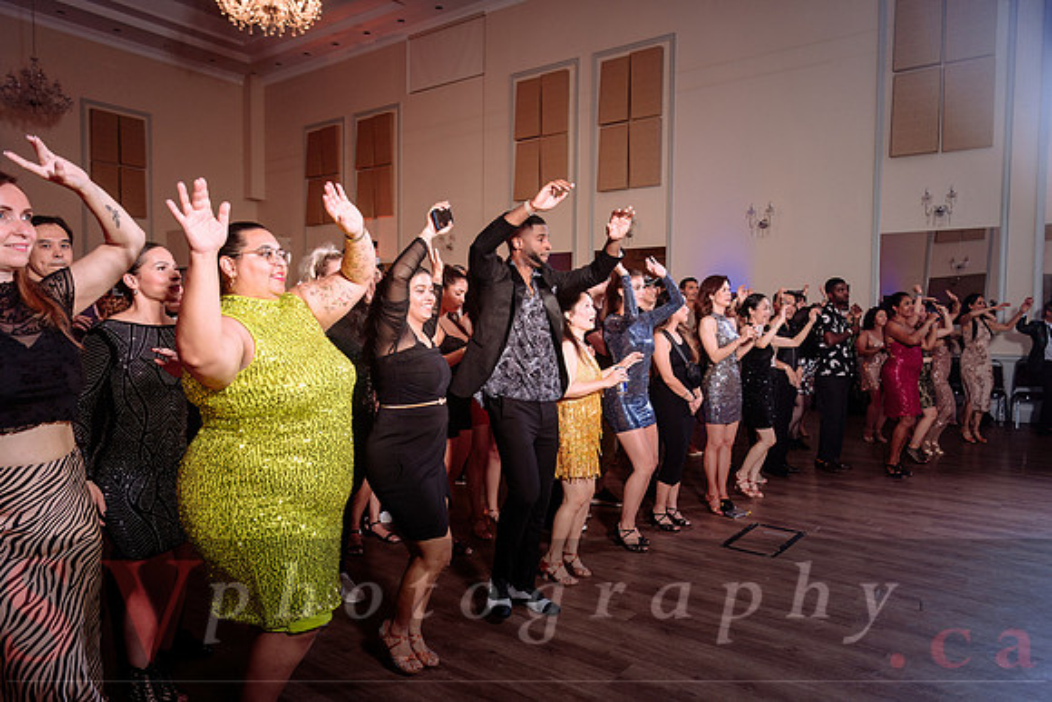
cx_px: 526
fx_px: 701
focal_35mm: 24
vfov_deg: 53.2
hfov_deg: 73.7
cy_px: 351
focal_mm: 24
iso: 500
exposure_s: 1/160
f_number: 2.8
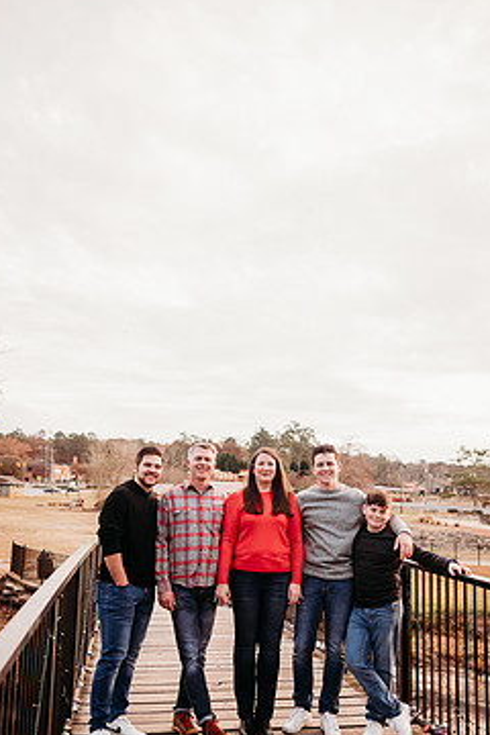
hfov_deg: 43.6
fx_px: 612
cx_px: 249
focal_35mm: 30
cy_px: 433
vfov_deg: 61.5
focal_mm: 24
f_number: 2.2
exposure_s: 1/500
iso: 200
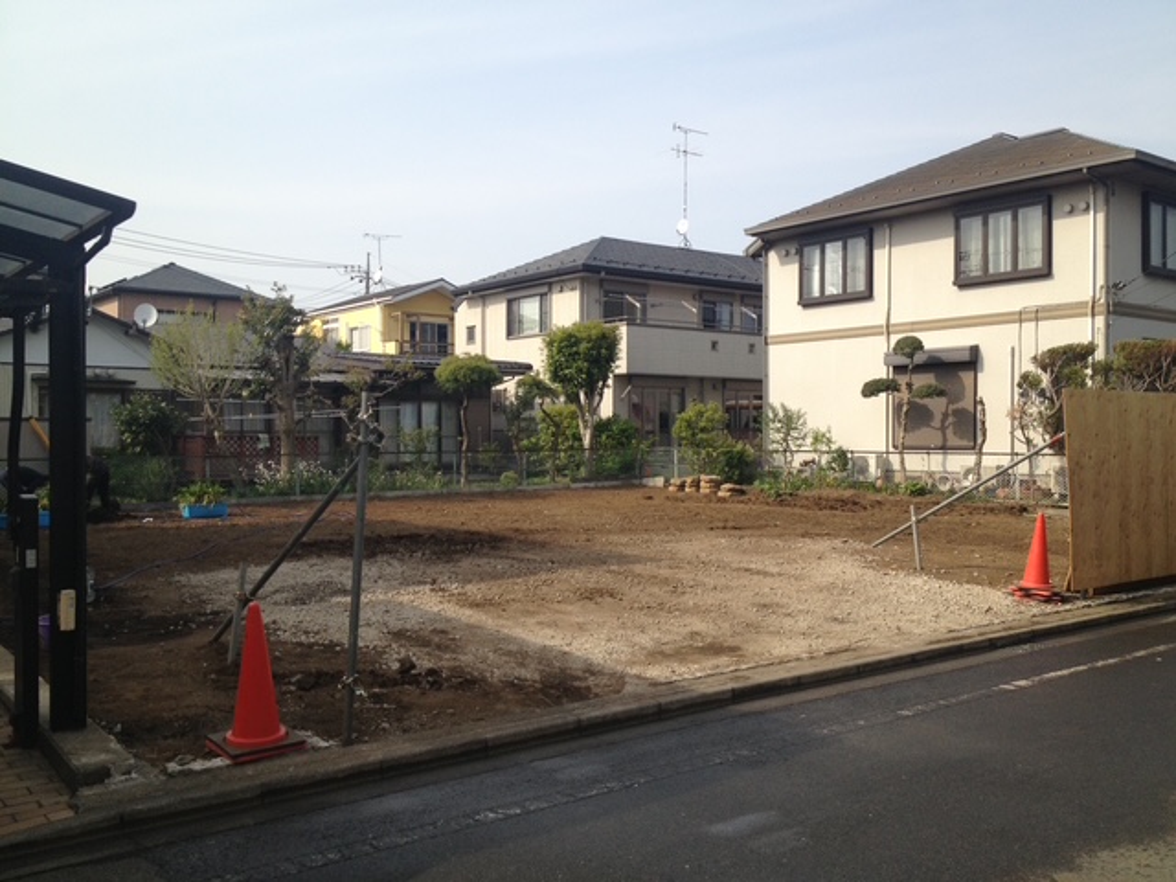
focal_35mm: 35
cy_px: 441
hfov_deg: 52.6
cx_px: 588
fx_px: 1189
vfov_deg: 40.7
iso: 50
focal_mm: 4.28
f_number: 2.4
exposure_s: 1/1284
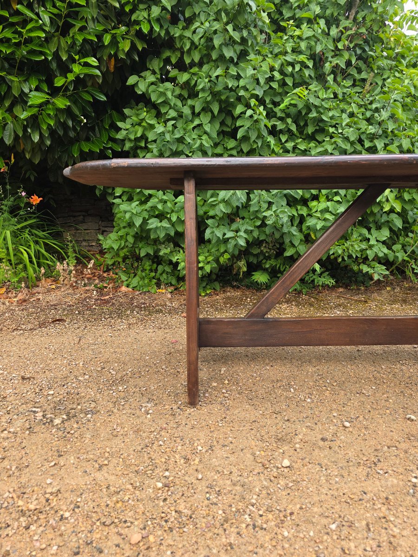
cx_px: 209
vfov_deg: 73.9
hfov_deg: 58.9
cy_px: 278
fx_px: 370
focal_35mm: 23
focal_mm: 6.3
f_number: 1.7
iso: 40
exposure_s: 1/180
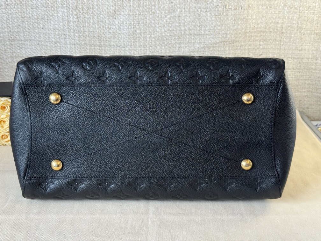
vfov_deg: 30.3
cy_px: 120
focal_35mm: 48
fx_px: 445
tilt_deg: -20.1
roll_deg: -0.5
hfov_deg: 39.7
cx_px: 160
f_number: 1.78
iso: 50
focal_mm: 6.76
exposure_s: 1/50
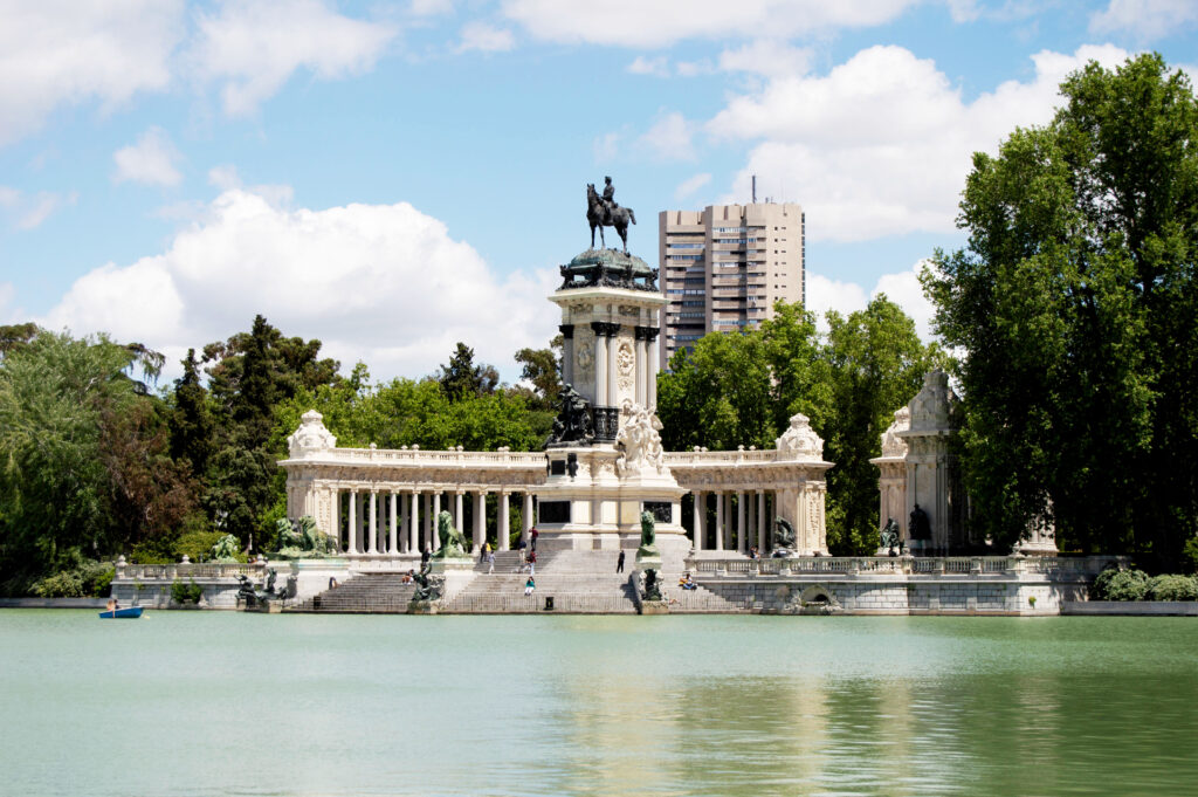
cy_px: 398
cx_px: 599
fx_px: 2743
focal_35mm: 82
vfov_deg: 16.5
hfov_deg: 24.6
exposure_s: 1/800
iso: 100
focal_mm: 55
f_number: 6.3
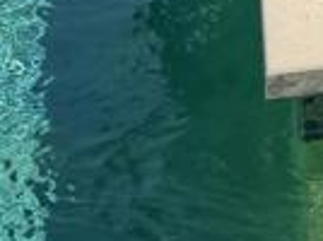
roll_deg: -0.3
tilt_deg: -6.4
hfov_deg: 9.7
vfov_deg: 7.4
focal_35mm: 184
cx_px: 730
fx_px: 1714
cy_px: -383
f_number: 1.78
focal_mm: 6.76
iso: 80
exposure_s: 1/6711
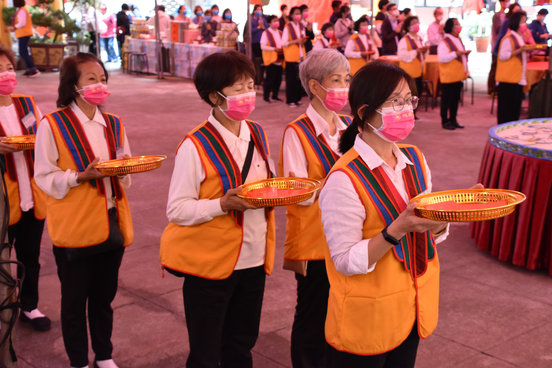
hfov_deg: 37.9
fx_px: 805
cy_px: 184
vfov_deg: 25.8
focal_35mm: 52
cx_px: 276
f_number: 4.2
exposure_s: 1/60
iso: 1600
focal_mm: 35
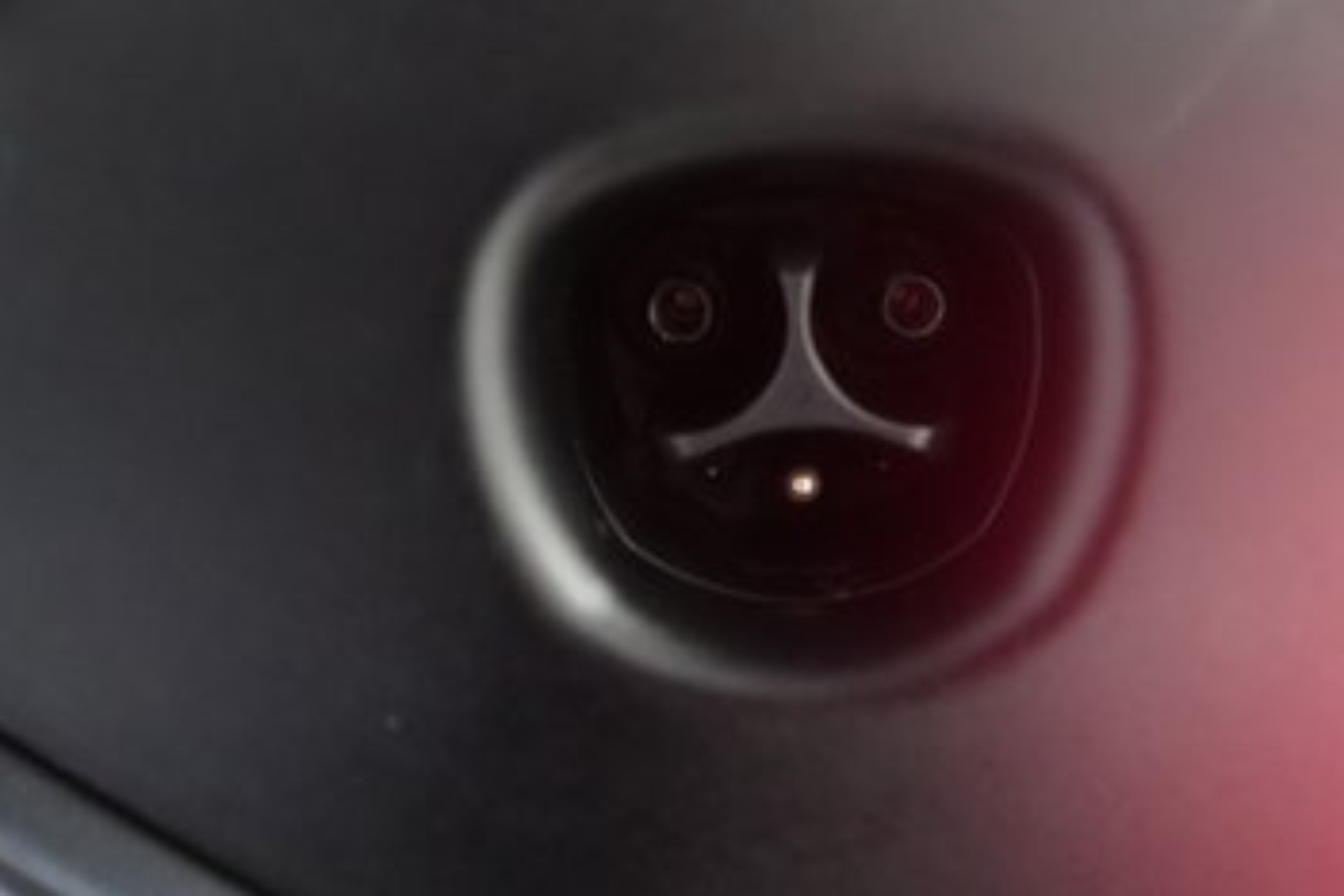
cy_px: 368
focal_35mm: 51
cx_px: 854
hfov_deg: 38.6
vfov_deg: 26.4
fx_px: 1904
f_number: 2.8
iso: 8000
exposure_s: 1/160
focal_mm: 28
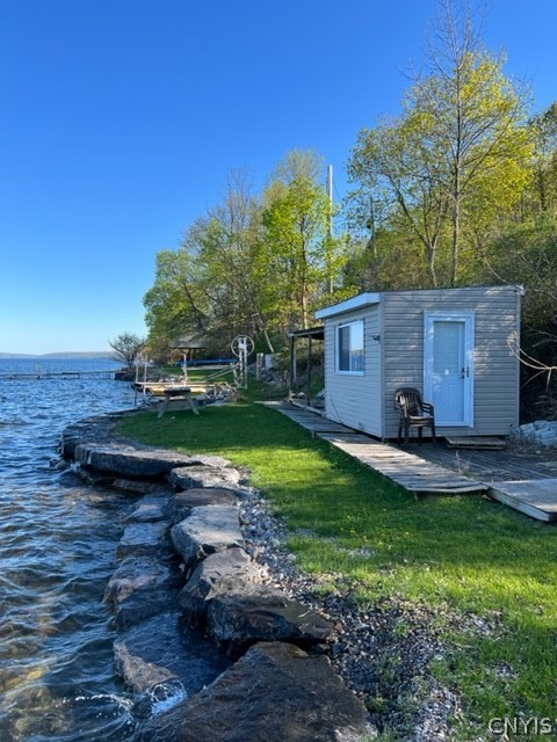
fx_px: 558
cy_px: 371
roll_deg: -0.1
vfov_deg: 67.3
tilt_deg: -1.0
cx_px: 278
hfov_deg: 53.1
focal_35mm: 26
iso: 50
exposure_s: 1/1412
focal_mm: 5.7
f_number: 1.5
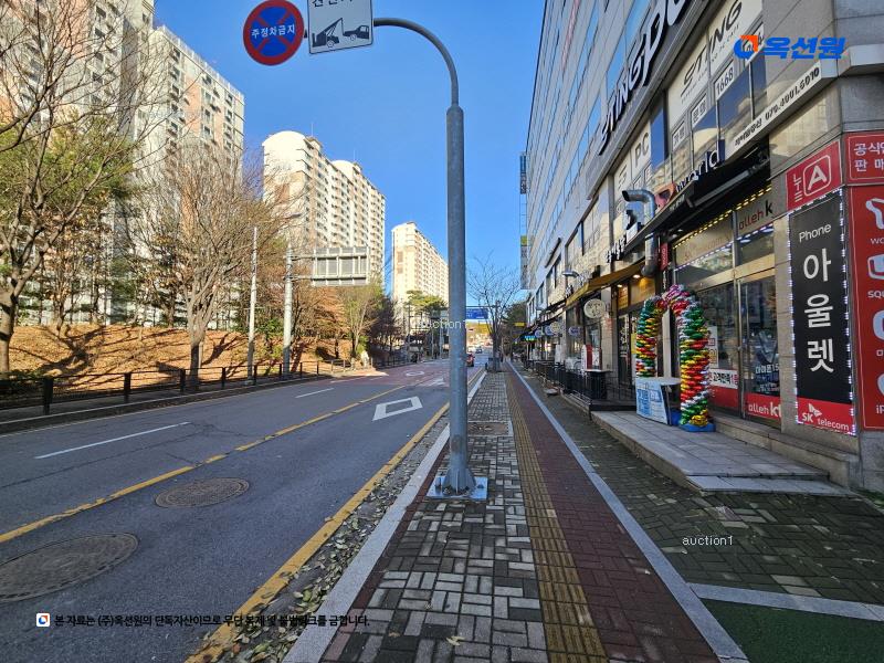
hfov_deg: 106.2
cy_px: 332
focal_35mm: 13
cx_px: 442
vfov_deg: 89.9
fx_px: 332
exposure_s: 1/694
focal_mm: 2.2
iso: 50
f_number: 2.2
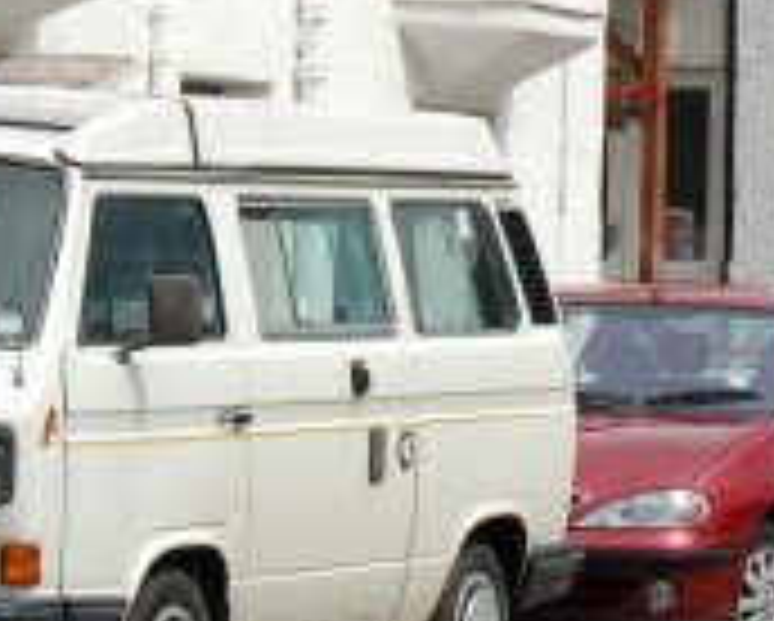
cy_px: -18
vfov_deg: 5.3
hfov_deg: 6.5
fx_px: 6747
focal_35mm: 294
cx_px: 873
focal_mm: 45
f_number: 11
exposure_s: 1/500
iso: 400
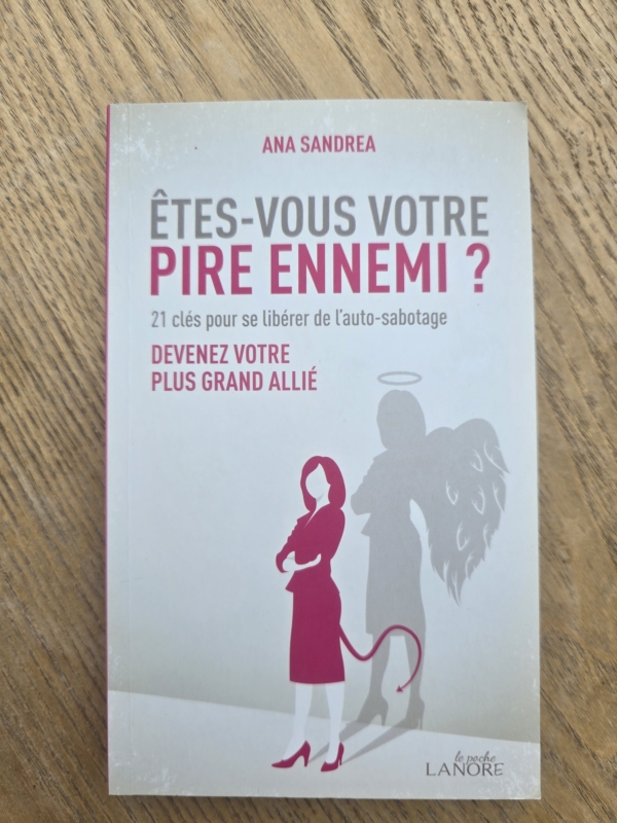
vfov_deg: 73.9
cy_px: 412
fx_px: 547
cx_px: 308
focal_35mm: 23
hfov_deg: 58.9
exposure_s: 1/239
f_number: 1.7
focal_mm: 6.3
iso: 12
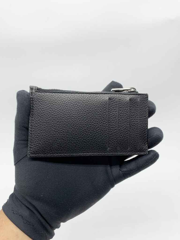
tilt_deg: -23.0
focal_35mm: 26
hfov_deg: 53.1
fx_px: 180
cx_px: 90
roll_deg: -0.2
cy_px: 120
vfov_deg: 67.3
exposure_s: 1/100
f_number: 1.8
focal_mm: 4.25
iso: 25
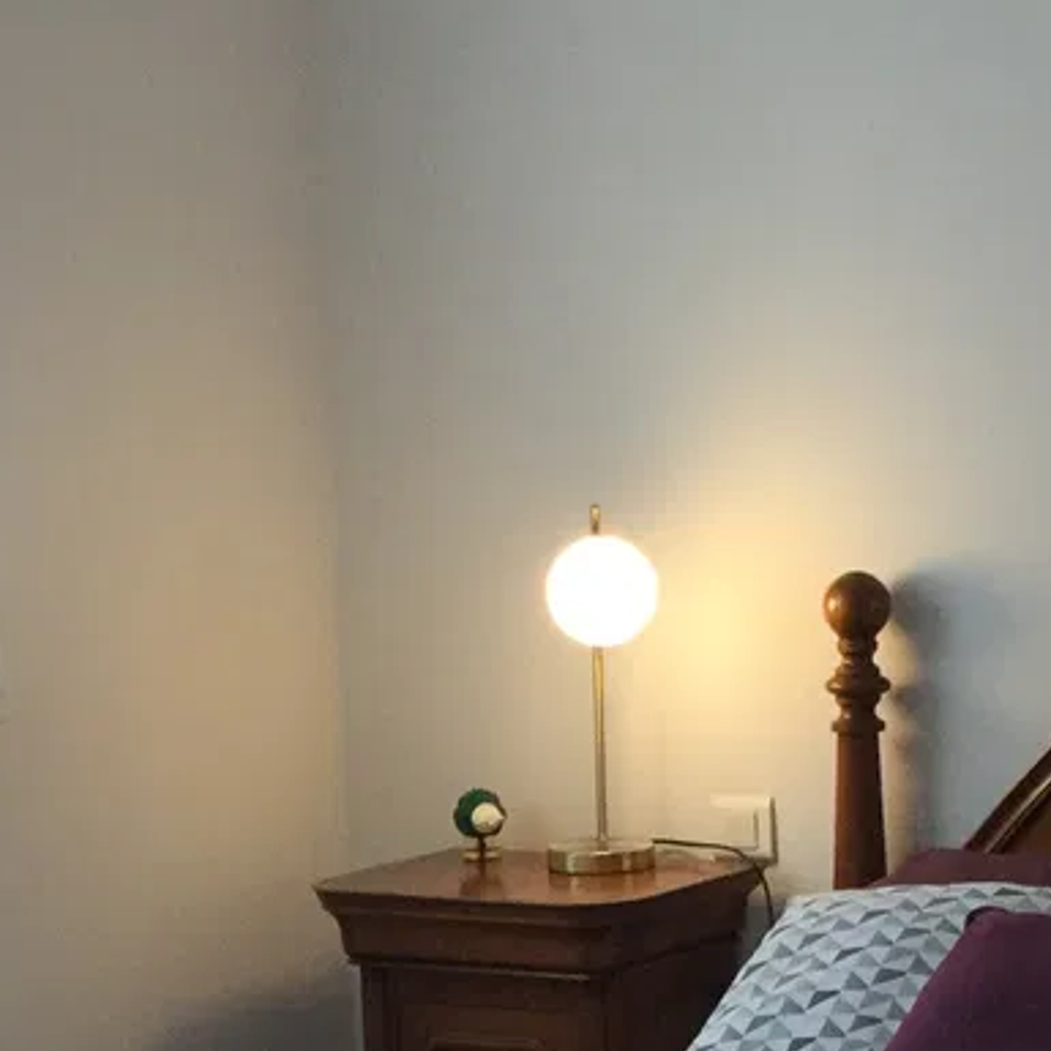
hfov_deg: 15.3
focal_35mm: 114
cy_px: 1005
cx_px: 546
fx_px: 3916
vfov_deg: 15.1
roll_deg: +2.6
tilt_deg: -11.2
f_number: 2.4
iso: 64
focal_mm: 3.3
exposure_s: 1/33
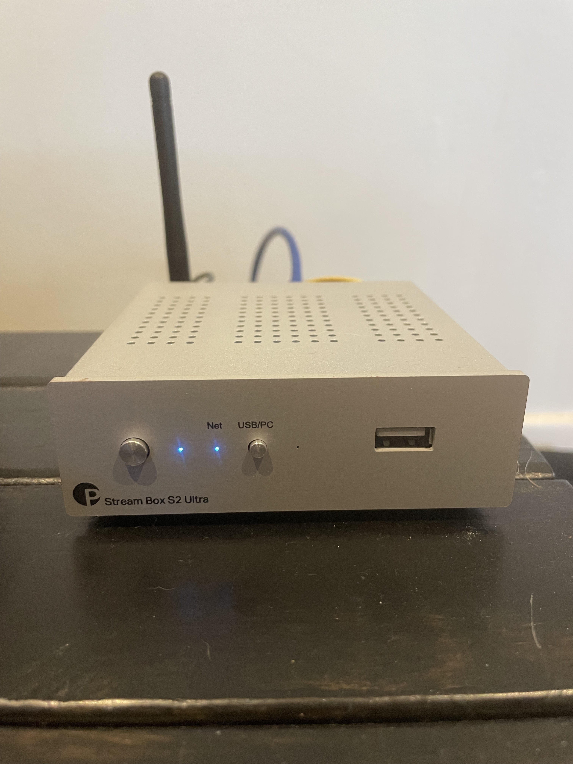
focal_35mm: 26
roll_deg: -1.0
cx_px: 286
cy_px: 382
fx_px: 574
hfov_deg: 53.1
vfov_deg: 67.3
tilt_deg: -21.8
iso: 250
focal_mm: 4.2
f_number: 1.6
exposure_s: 1/50
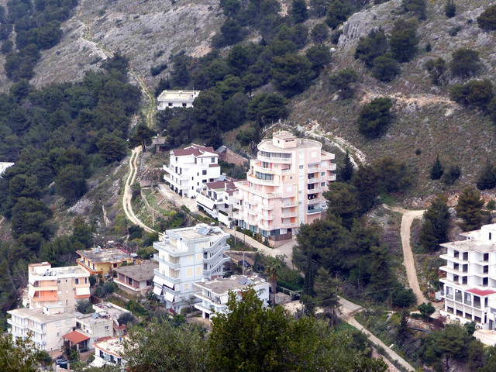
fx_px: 1863
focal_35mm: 130
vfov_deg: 11.4
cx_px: 248
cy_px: 186
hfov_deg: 15.2
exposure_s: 1/500
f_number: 4
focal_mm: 21.4
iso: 100
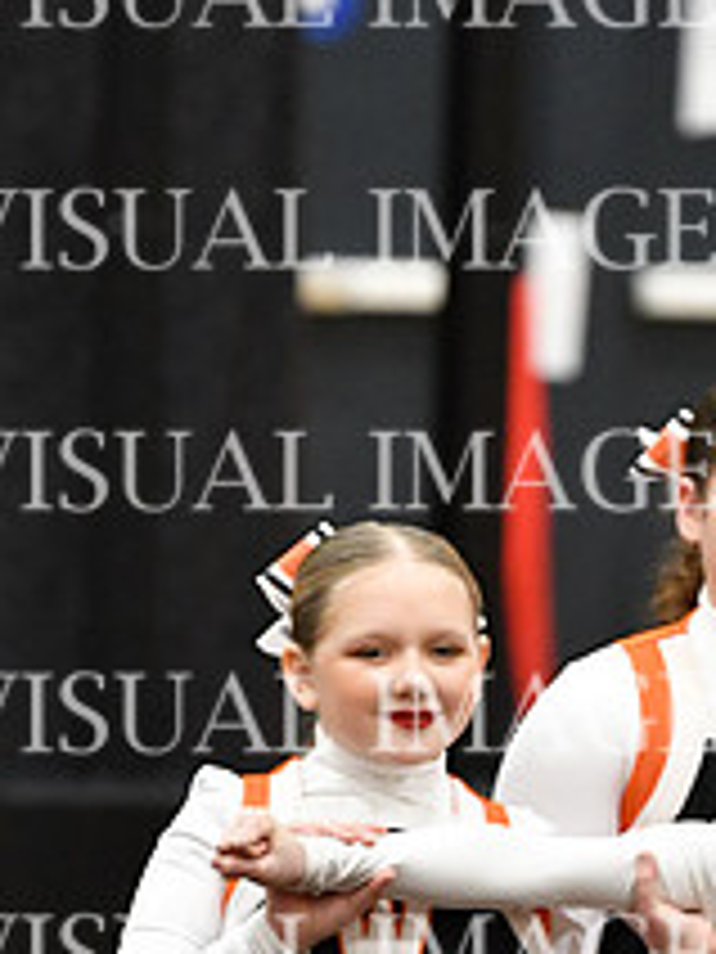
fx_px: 17926
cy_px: 1076
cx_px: 723
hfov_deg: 2.3
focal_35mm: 650
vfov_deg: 3.0
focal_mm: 165
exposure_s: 1/800
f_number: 2.8
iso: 5000
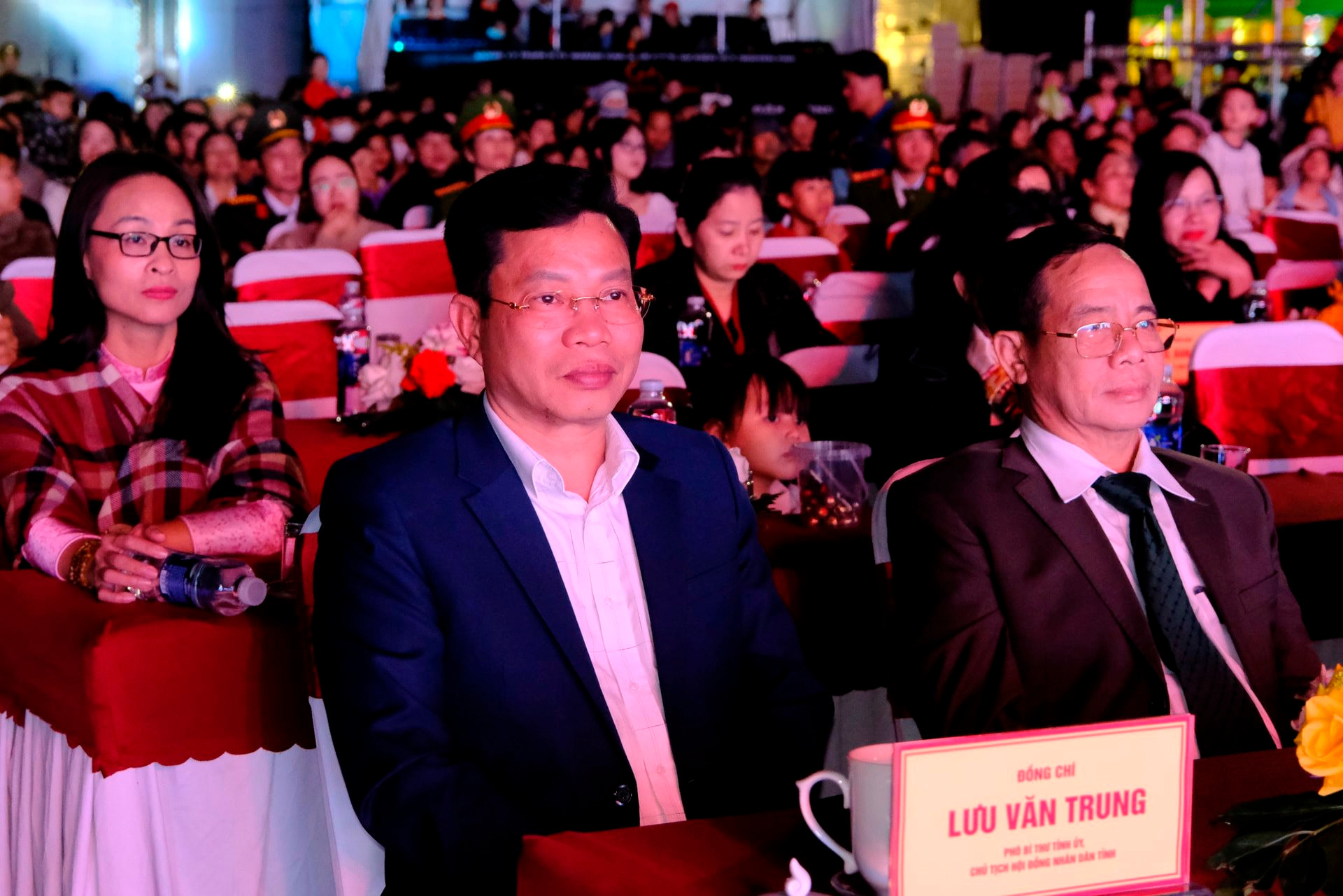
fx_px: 2089
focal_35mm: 56
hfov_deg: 35.6
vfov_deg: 24.2
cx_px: 672
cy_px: 448
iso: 6400
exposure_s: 1/30
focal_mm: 37.6
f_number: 4
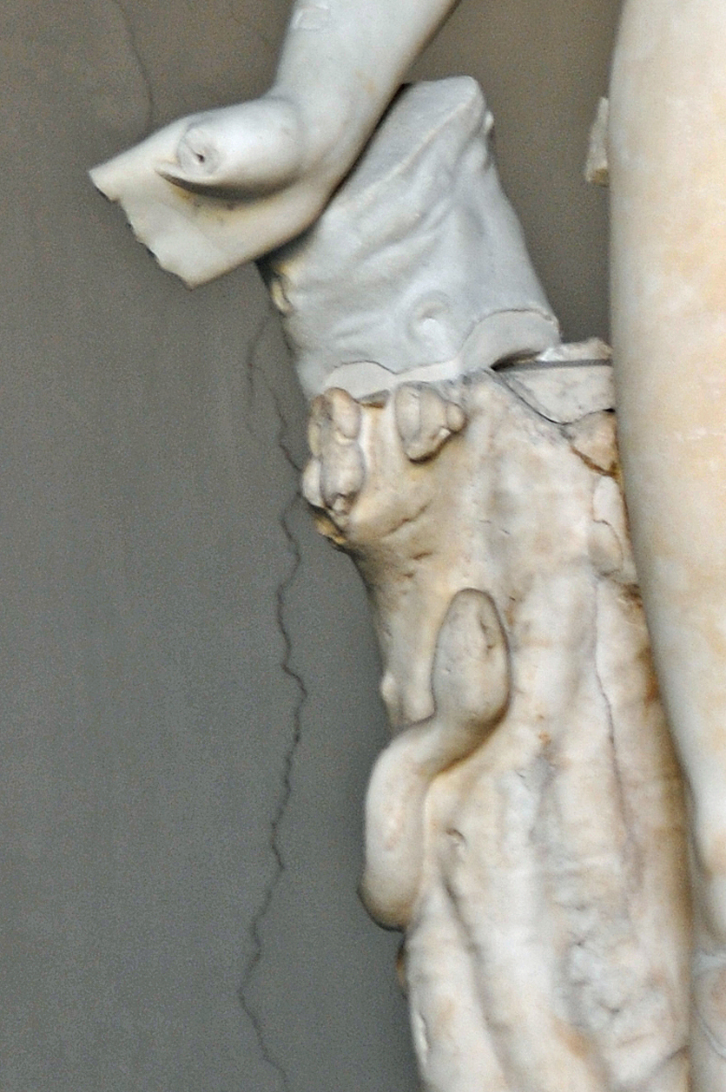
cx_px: 1138
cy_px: 155
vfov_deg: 4.2
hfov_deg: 2.8
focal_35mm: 486
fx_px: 14724
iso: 250
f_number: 5.3
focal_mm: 95
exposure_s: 1/60
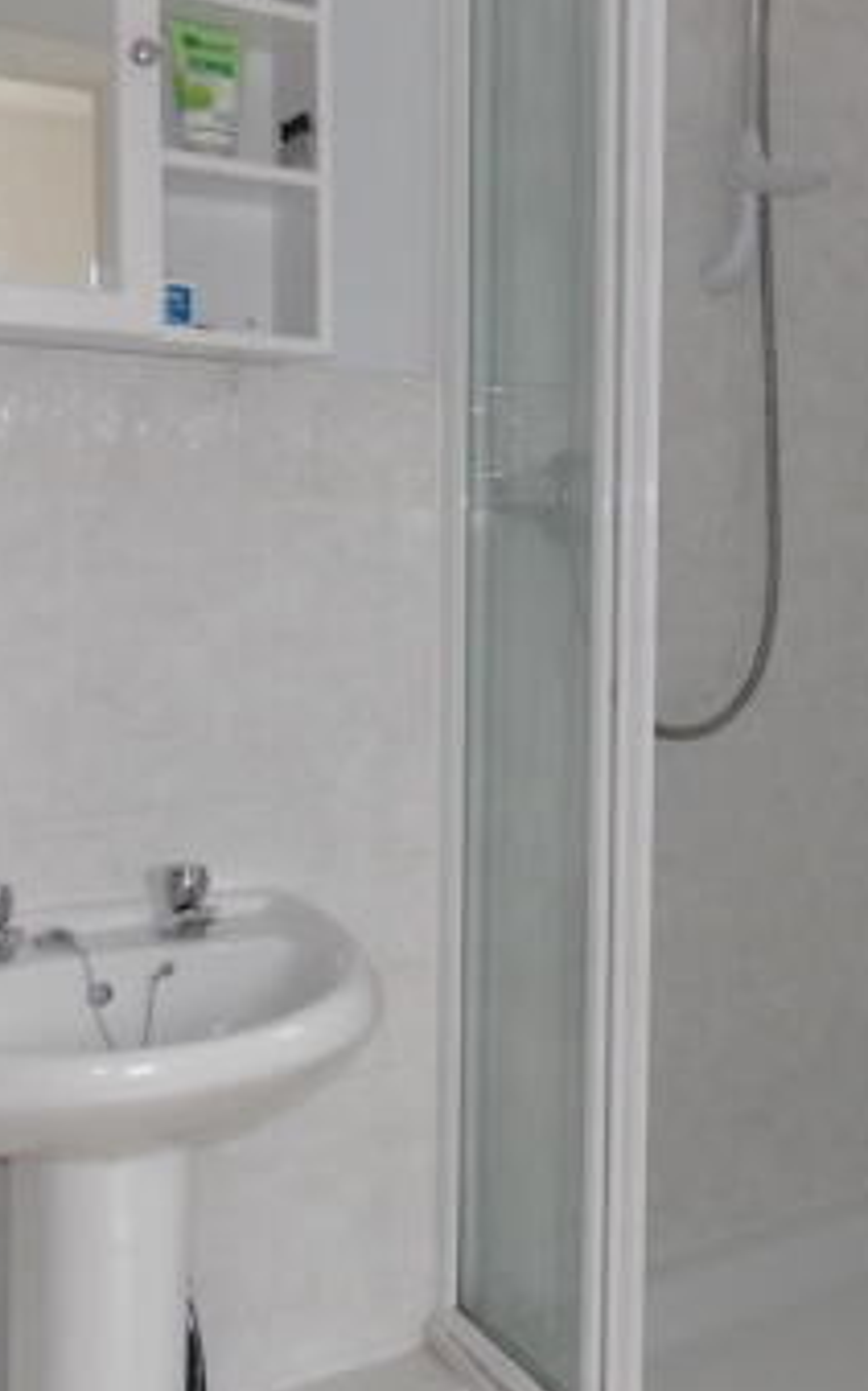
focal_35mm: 42
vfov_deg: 47.1
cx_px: 845
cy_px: 623
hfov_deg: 28.8
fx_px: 1591
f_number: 3.1
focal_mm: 4
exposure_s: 1/125
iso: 80
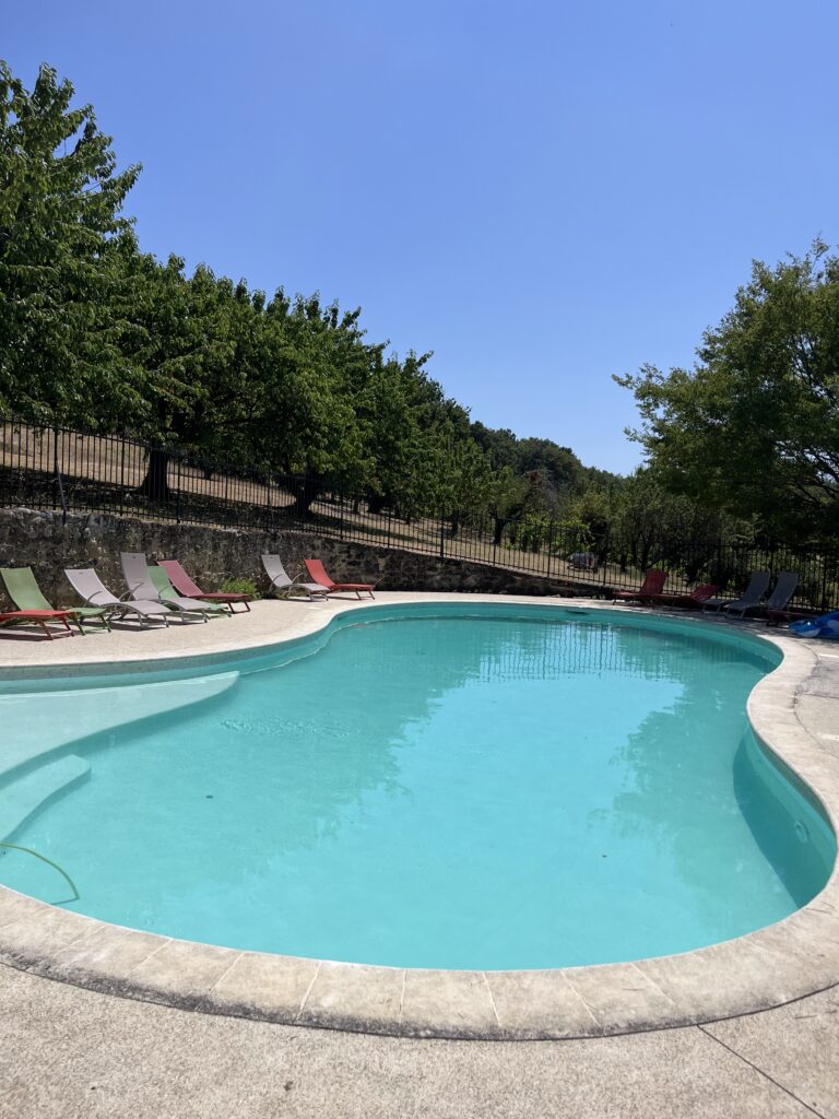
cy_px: 560
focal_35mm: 26
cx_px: 420
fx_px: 840
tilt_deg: -3.5
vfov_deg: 67.3
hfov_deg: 53.1
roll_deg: -3.0
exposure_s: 1/7874
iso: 50
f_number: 1.6
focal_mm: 5.1
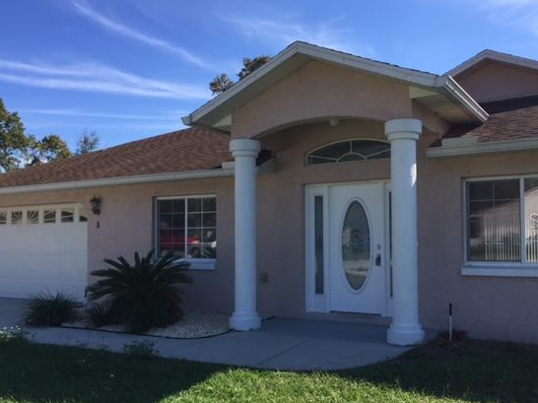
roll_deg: -1.0
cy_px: 220
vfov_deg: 41.7
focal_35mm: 34
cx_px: 306
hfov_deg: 53.8
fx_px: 528
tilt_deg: +1.5
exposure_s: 1/1364
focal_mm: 4.15
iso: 32
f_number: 2.2
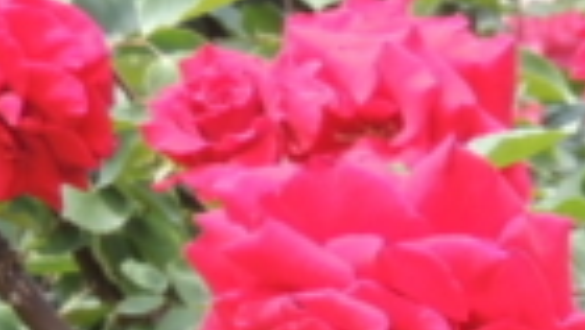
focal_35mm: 311
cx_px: 1057
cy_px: 731
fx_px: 4828
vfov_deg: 3.9
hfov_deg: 6.8
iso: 100
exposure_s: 1/320
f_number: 3.6
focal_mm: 8.9
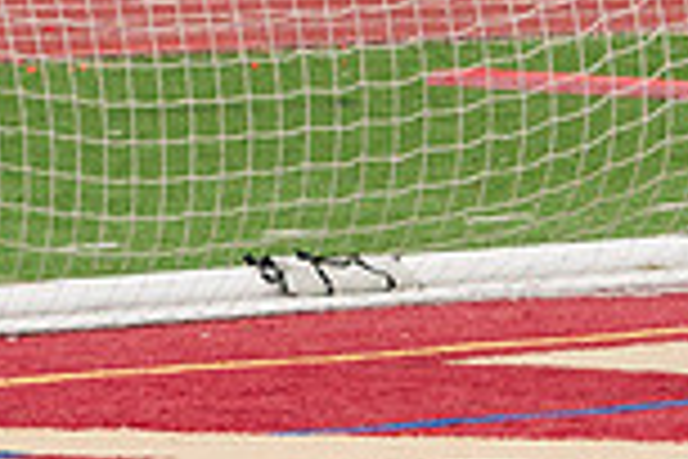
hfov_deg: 1.7
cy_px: 108
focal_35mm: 1230
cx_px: 1151
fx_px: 23505
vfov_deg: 1.1
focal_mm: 200
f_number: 5.6
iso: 500
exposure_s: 1/1600
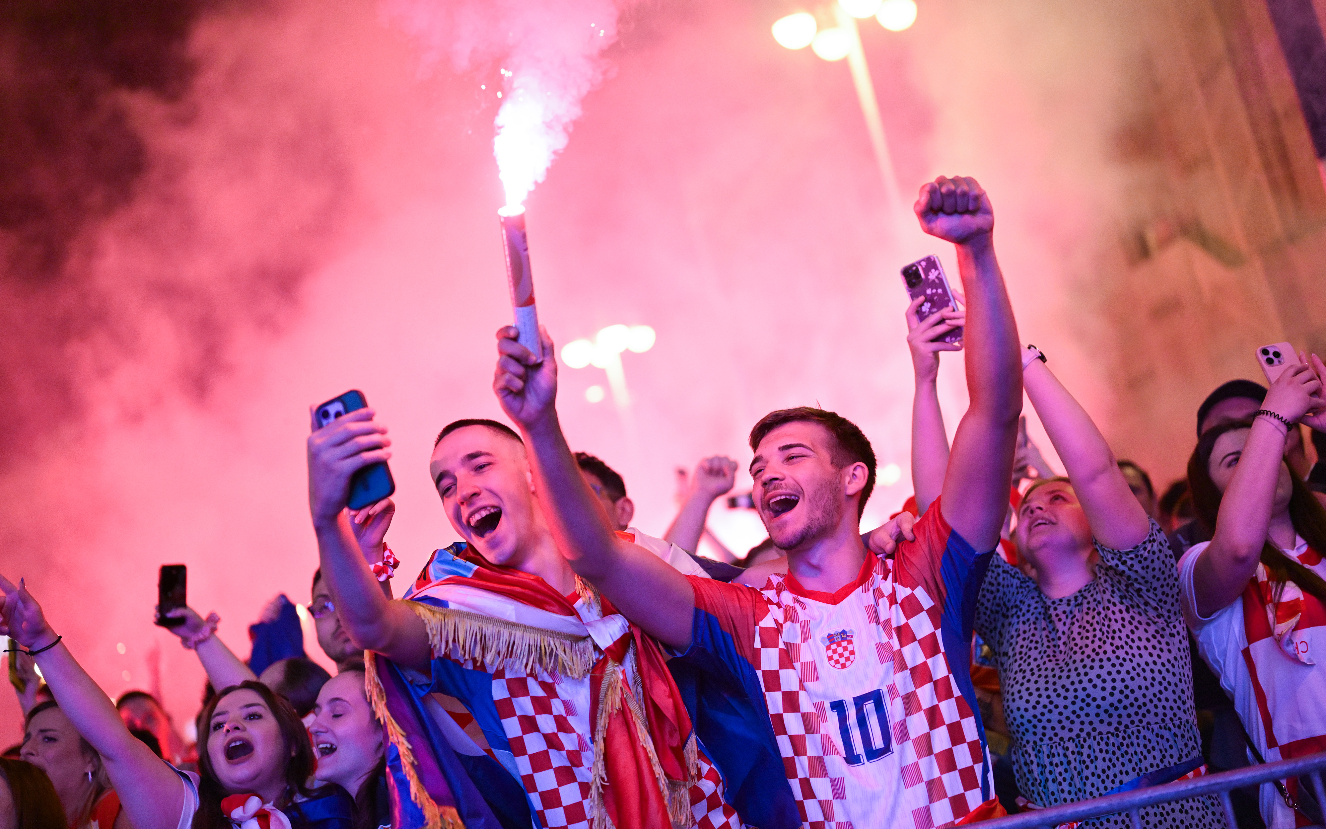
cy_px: 427
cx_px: 663
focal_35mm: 51
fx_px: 1843
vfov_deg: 25.3
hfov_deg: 39.6
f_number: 1.8
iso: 5000
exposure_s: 1/800
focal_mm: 50
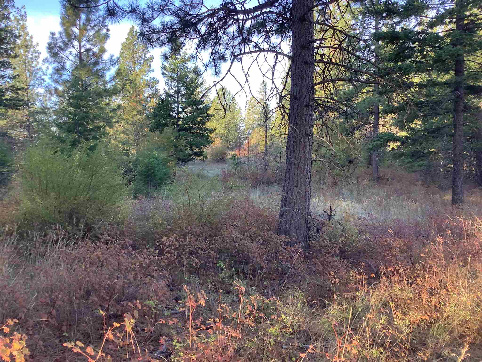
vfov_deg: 45.4
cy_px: 181
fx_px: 432
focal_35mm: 31
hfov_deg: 58.4
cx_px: 241
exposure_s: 1/120
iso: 50
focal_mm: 3.3
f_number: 2.4
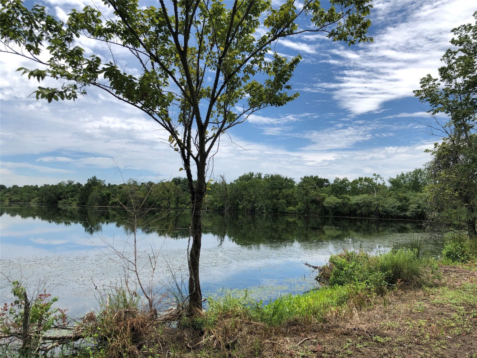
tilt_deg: +3.9
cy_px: 179
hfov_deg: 63.4
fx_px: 386
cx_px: 238
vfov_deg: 49.7
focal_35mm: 28
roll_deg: -1.0
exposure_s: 1/1946
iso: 20
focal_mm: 4
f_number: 1.8
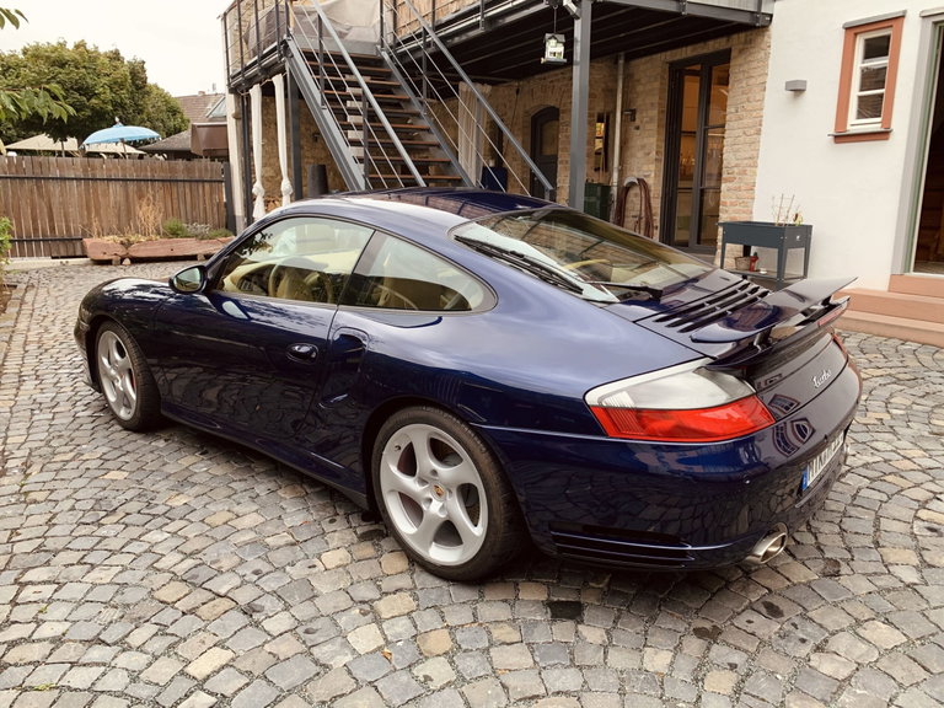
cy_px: 354
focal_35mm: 26
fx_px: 709
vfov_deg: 53.1
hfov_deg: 67.3
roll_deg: +0.9
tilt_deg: -12.9
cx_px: 472
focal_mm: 4.25
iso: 64
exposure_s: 1/121
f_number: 1.8
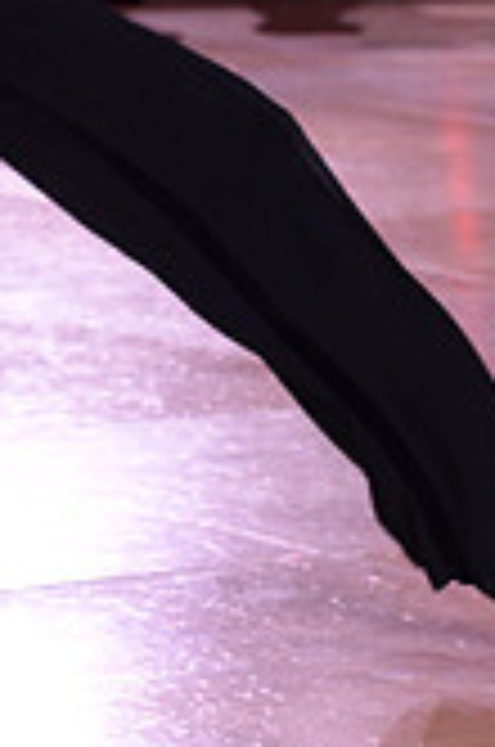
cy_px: -148
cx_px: -218
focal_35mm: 272
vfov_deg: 7.5
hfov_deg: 5.0
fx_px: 5633
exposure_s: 1/250
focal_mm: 78
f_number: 5.6
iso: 2000
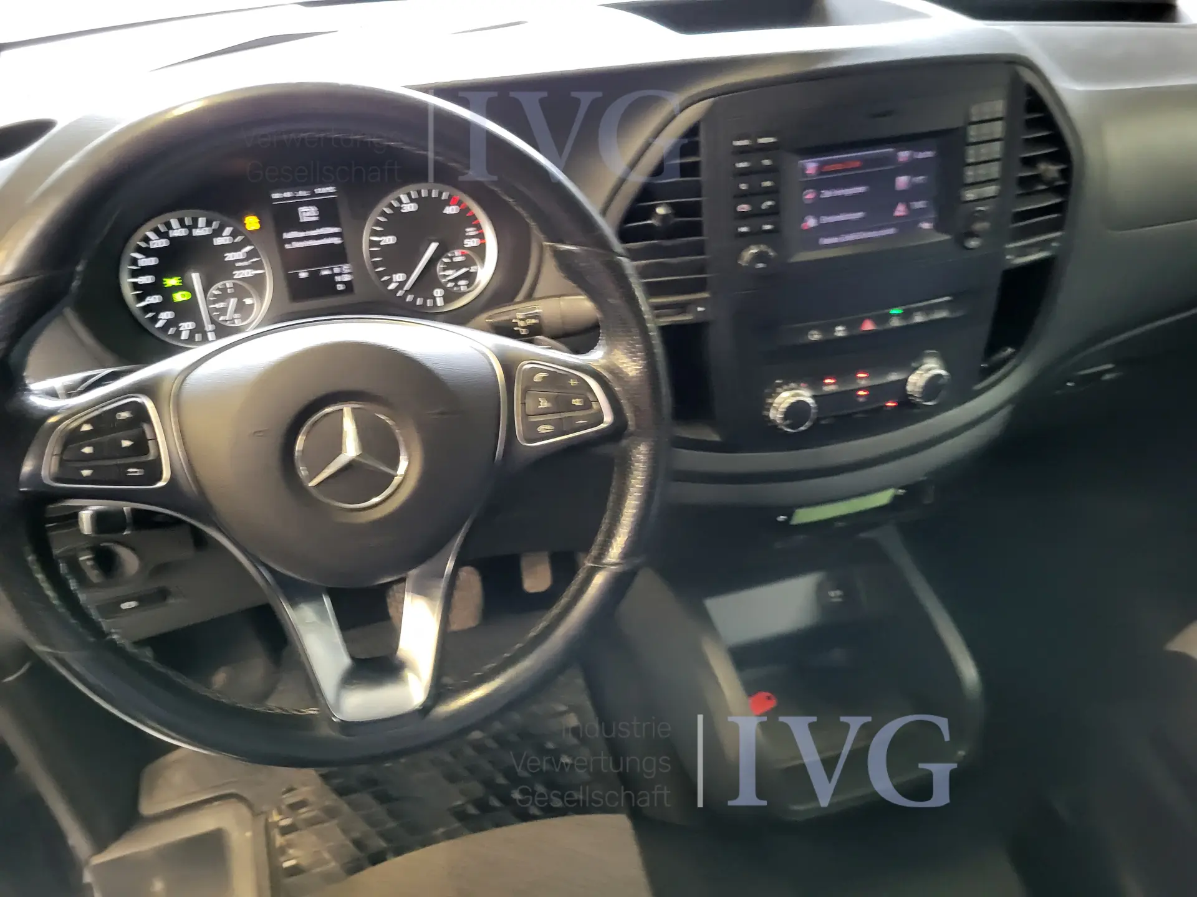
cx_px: 598
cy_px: 448
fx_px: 899
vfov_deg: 53.1
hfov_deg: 67.3
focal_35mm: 26
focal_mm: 5.4
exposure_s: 1/25
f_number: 1.8
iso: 800
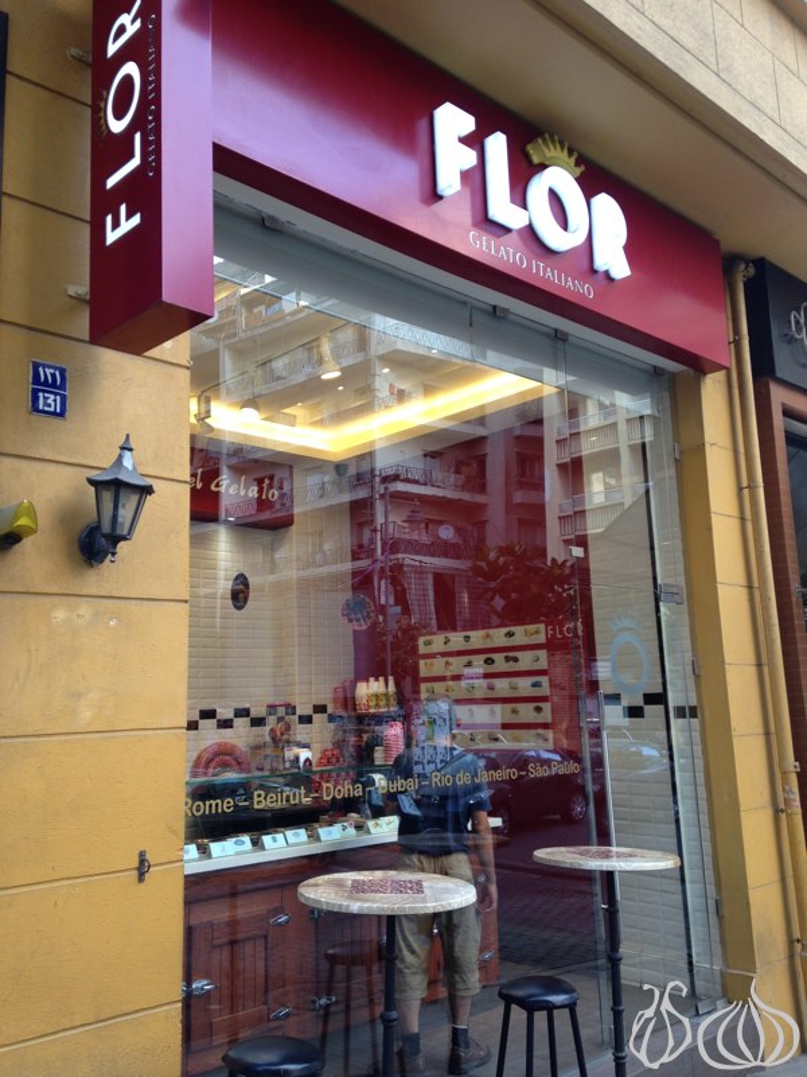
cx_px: 404
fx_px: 1026
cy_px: 538
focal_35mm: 33
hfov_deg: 42.9
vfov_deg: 55.4
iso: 50
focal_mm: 4.12
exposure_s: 1/60
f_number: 2.4
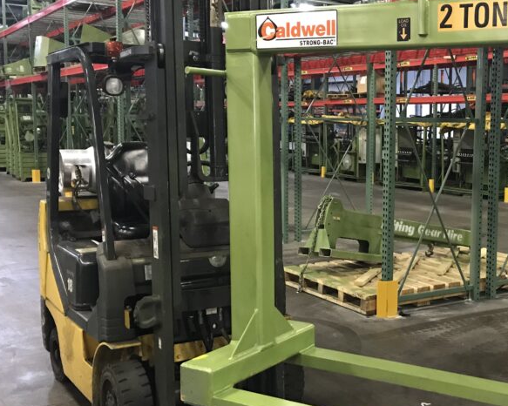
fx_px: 721
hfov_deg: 37.4
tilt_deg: -5.8
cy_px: 209
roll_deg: -1.5
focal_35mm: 48
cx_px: 410
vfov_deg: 31.4
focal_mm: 3.99
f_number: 1.8
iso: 100
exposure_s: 1/15
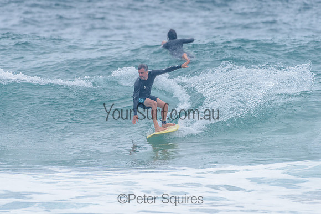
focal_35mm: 613
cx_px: 143
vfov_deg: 2.2
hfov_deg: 3.4
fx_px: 5465
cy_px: 83
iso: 180
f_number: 5.6
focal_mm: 500
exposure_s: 1/2000
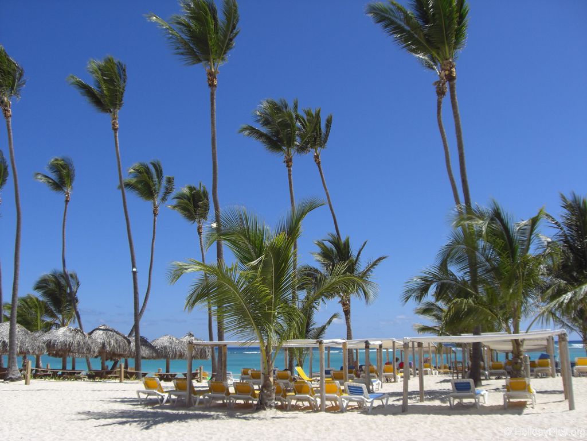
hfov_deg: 49.0
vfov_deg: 37.7
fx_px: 644
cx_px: 294
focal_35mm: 38
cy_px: 220
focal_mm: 6.2
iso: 64
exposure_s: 1/200
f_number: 8
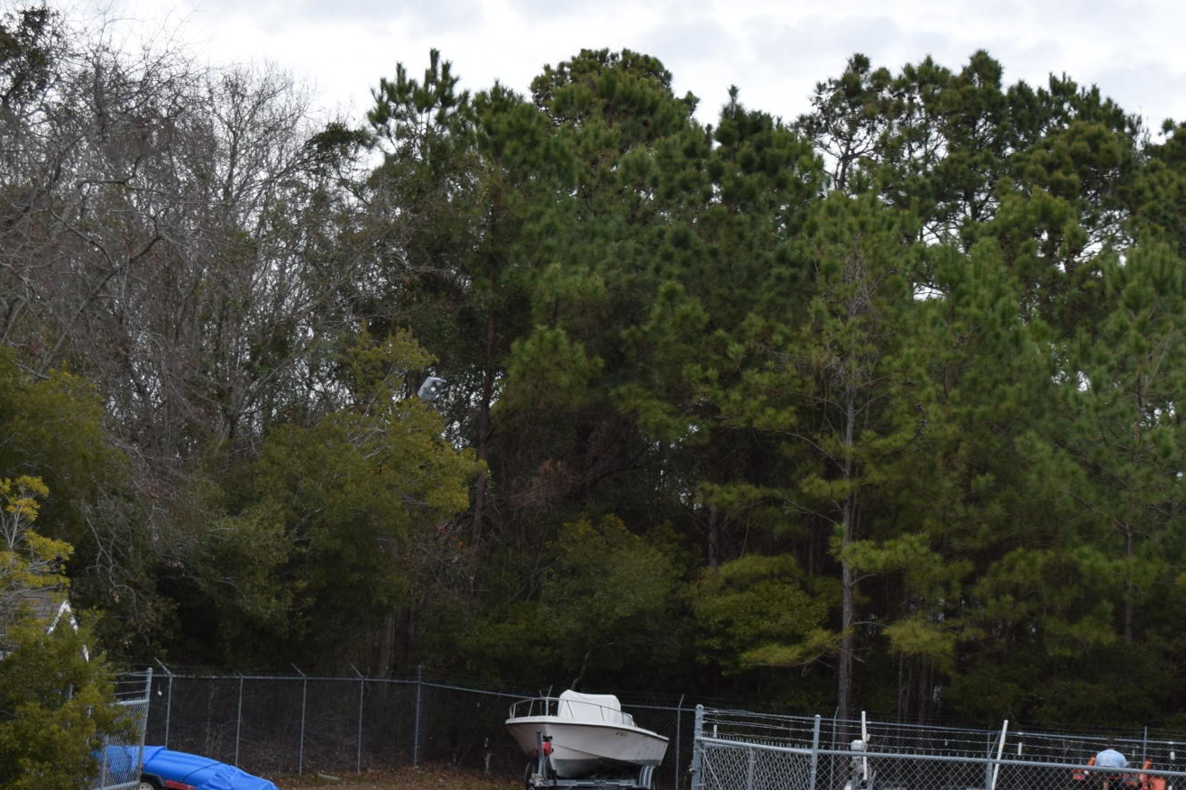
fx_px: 2931
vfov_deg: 15.2
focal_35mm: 89
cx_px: 808
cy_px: 663
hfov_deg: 22.8
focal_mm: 26
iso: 100
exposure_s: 1/125
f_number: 5.6
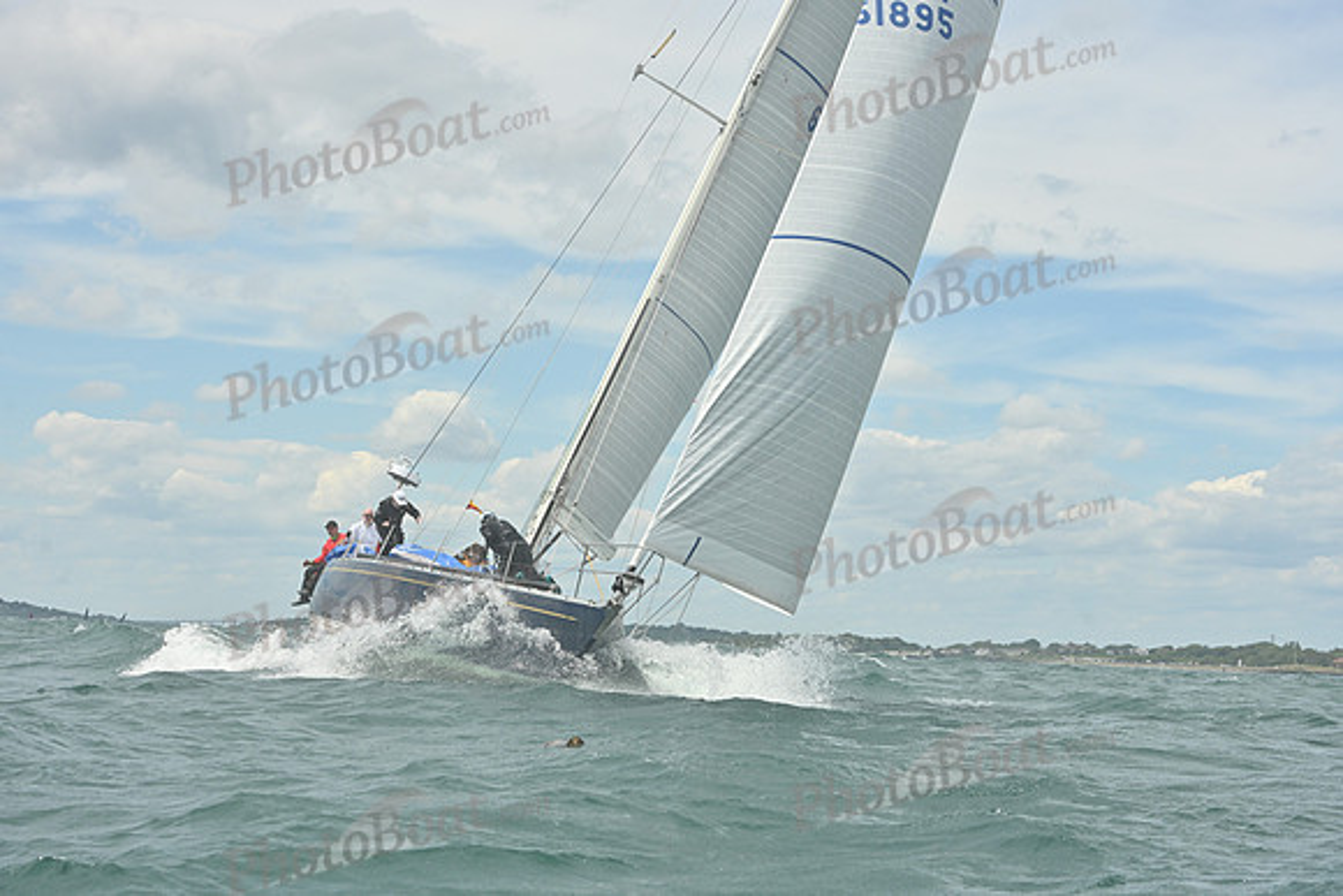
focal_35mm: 70
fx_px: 2612
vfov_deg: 19.5
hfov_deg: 28.8
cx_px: 672
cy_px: 448
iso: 320
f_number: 10
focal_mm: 70
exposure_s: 1/1250
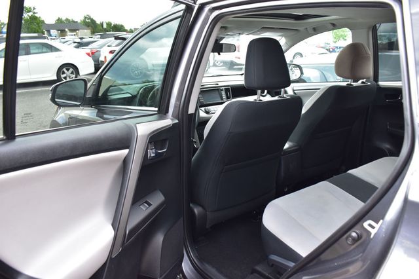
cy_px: 140
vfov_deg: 43.6
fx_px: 349
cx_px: 210
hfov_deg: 62.0
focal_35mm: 30
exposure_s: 1/15
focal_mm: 20
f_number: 6.3
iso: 400
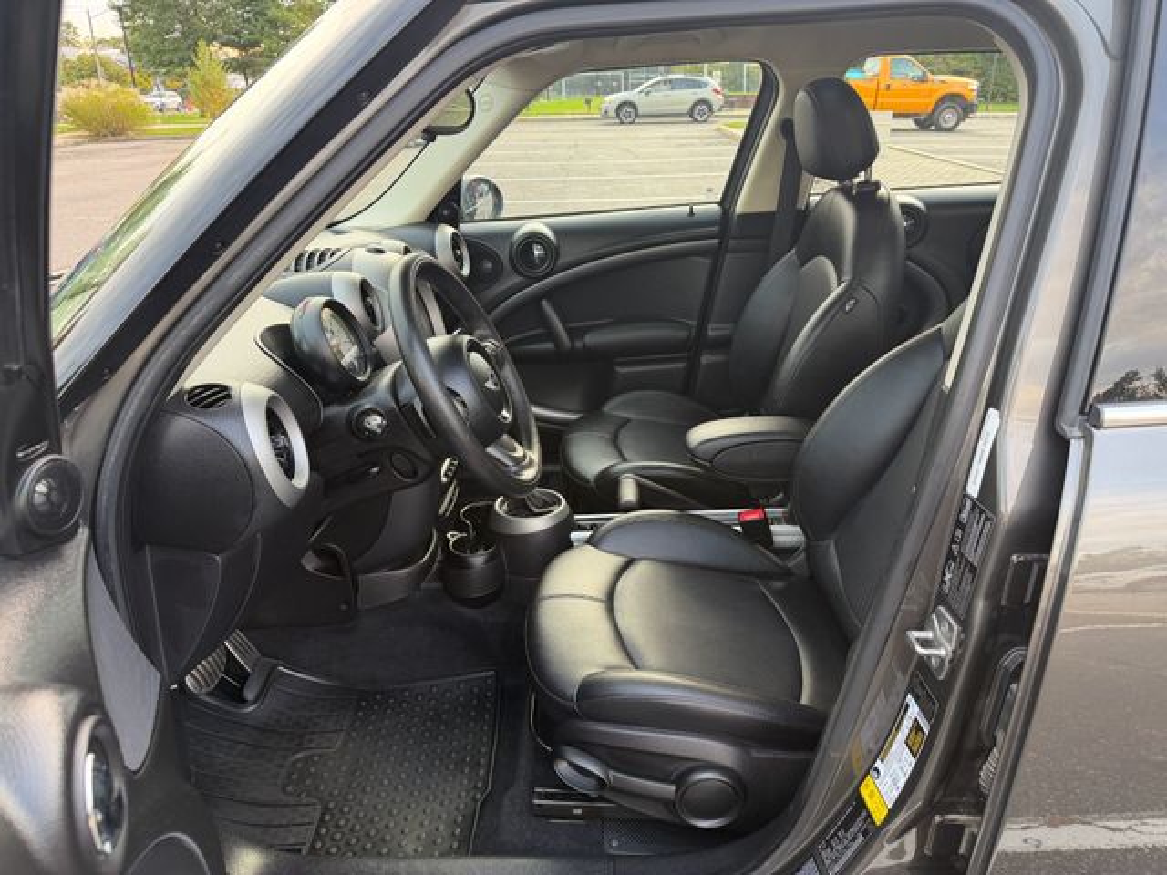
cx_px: 584
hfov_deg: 71.6
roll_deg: +0.7
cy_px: 438
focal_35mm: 24
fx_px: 809
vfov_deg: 56.8
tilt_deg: -23.2
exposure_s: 1/121
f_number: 1.78
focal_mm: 6.76
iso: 160
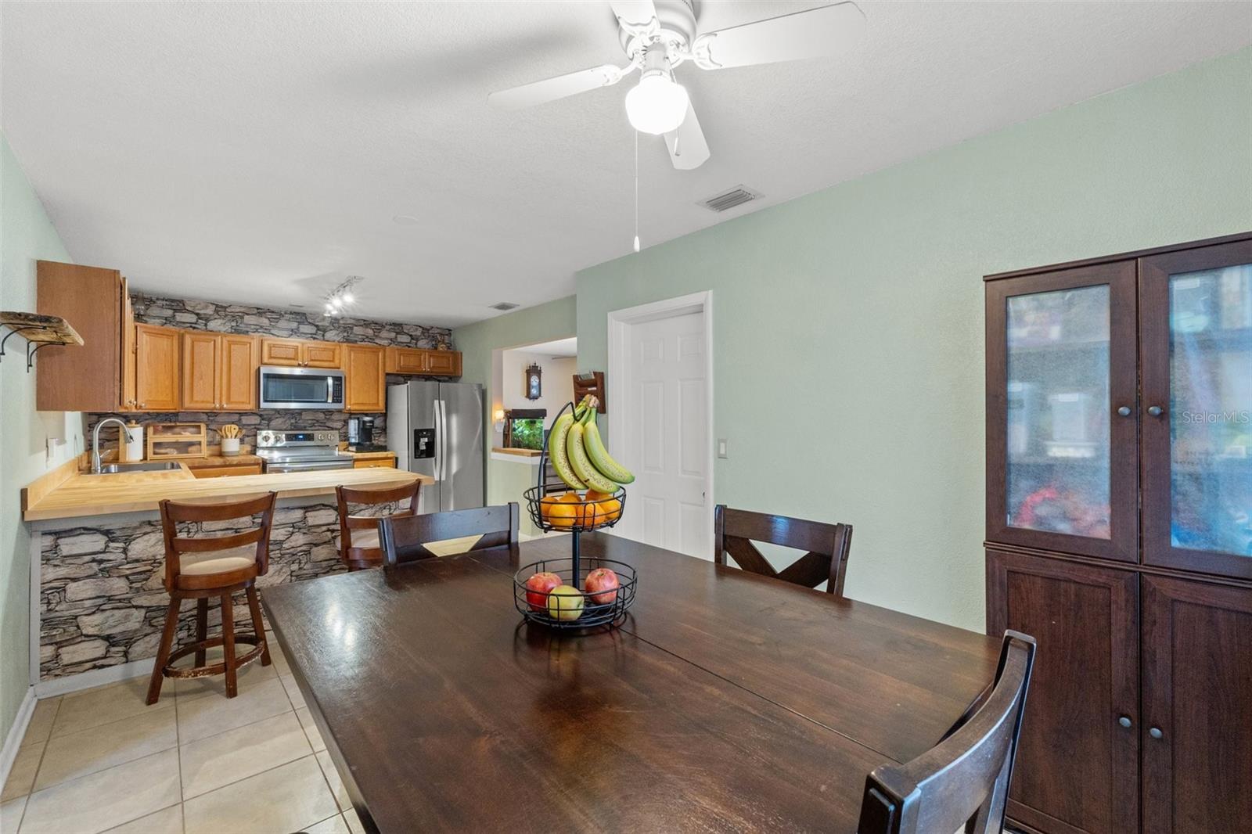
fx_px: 522
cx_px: 626
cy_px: 417
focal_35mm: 15
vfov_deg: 77.3
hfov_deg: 100.4
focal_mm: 10
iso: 400
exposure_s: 1/2.5
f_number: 8
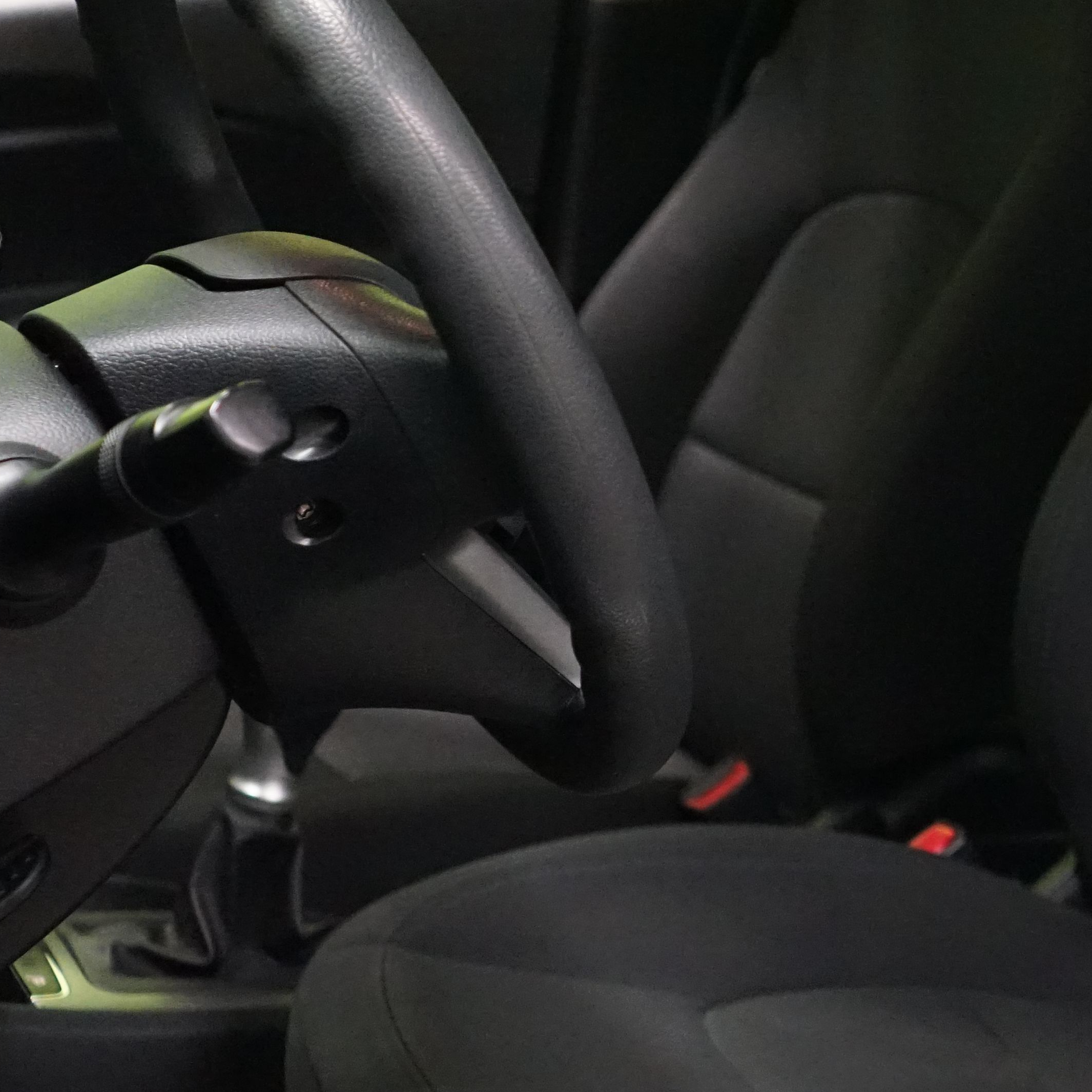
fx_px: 2391
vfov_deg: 25.5
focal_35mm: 67
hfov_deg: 24.6
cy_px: 294
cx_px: 1070
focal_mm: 28
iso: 6400
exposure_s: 1/125
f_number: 3.5
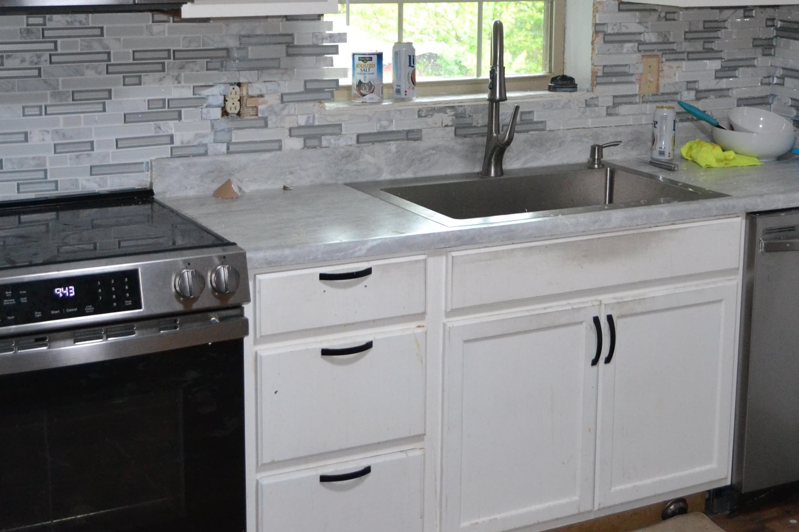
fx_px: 1265
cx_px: 440
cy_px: 115
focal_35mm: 57
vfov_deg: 23.5
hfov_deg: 35.0
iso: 1400
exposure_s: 1/60
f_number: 4
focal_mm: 22
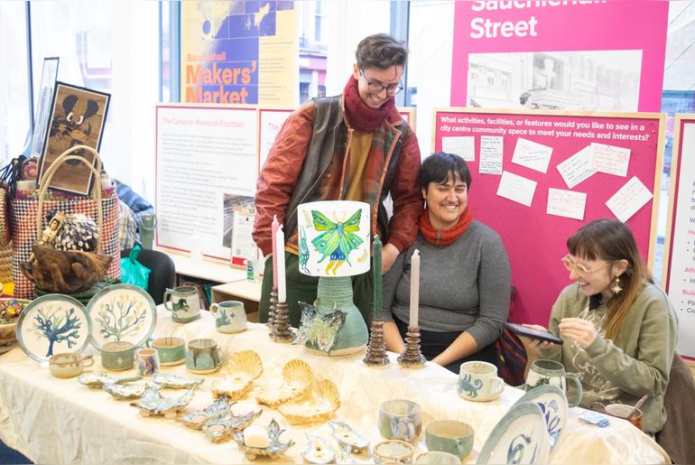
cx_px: 348
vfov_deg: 33.1
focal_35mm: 40
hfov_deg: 47.9
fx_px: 783
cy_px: 232
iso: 3200
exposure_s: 1/100
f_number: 5
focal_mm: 27
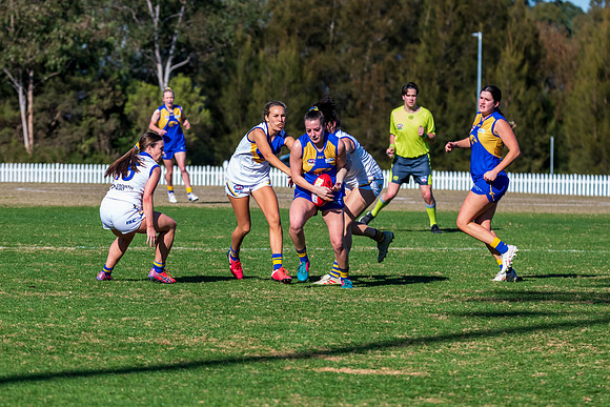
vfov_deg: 5.1
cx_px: 237
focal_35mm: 271
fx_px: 4598
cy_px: 213
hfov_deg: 7.6
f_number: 8
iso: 800
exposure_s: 1/2000
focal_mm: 220
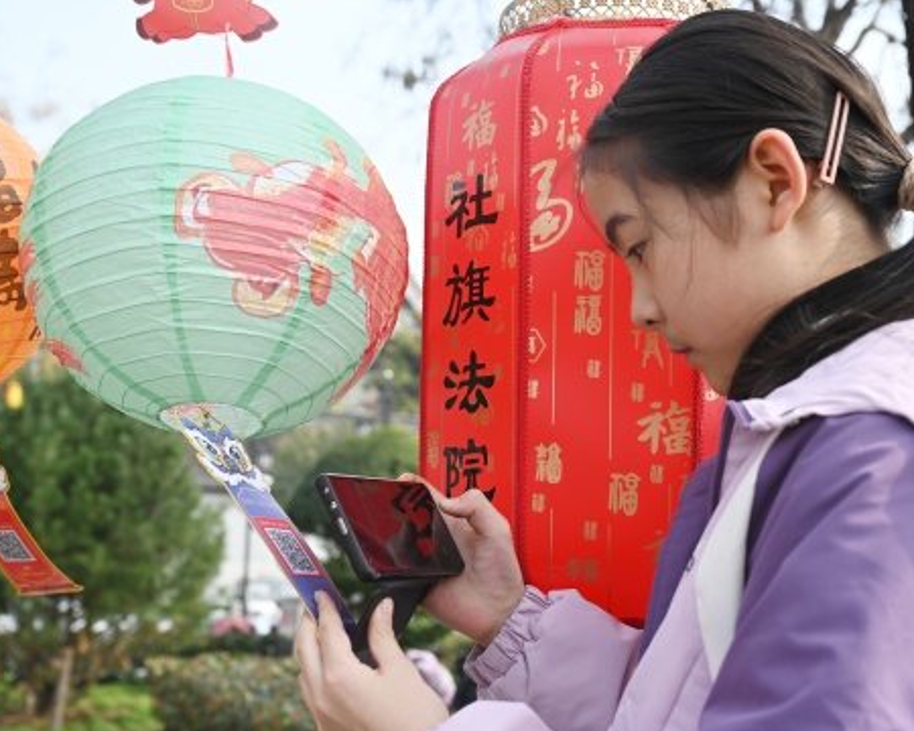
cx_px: 498
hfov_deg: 39.5
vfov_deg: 32.1
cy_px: 369
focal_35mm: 47
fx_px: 1271
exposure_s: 1/250
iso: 110
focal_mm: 41
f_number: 5.6
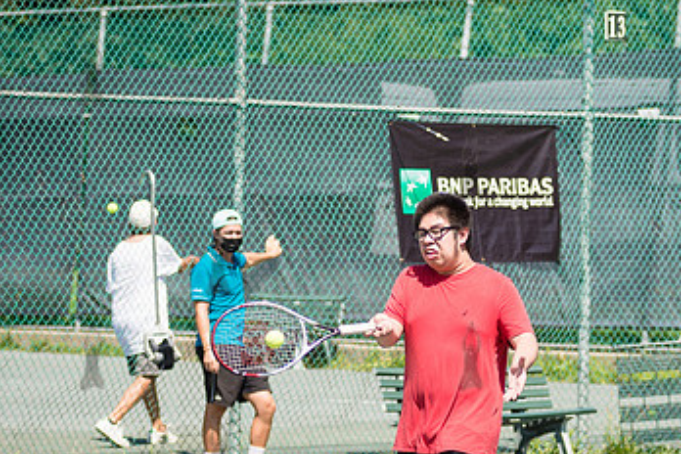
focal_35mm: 216
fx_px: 4086
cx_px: 439
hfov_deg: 9.5
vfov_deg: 6.4
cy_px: 353
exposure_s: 1/1250
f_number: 4
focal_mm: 86
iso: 125
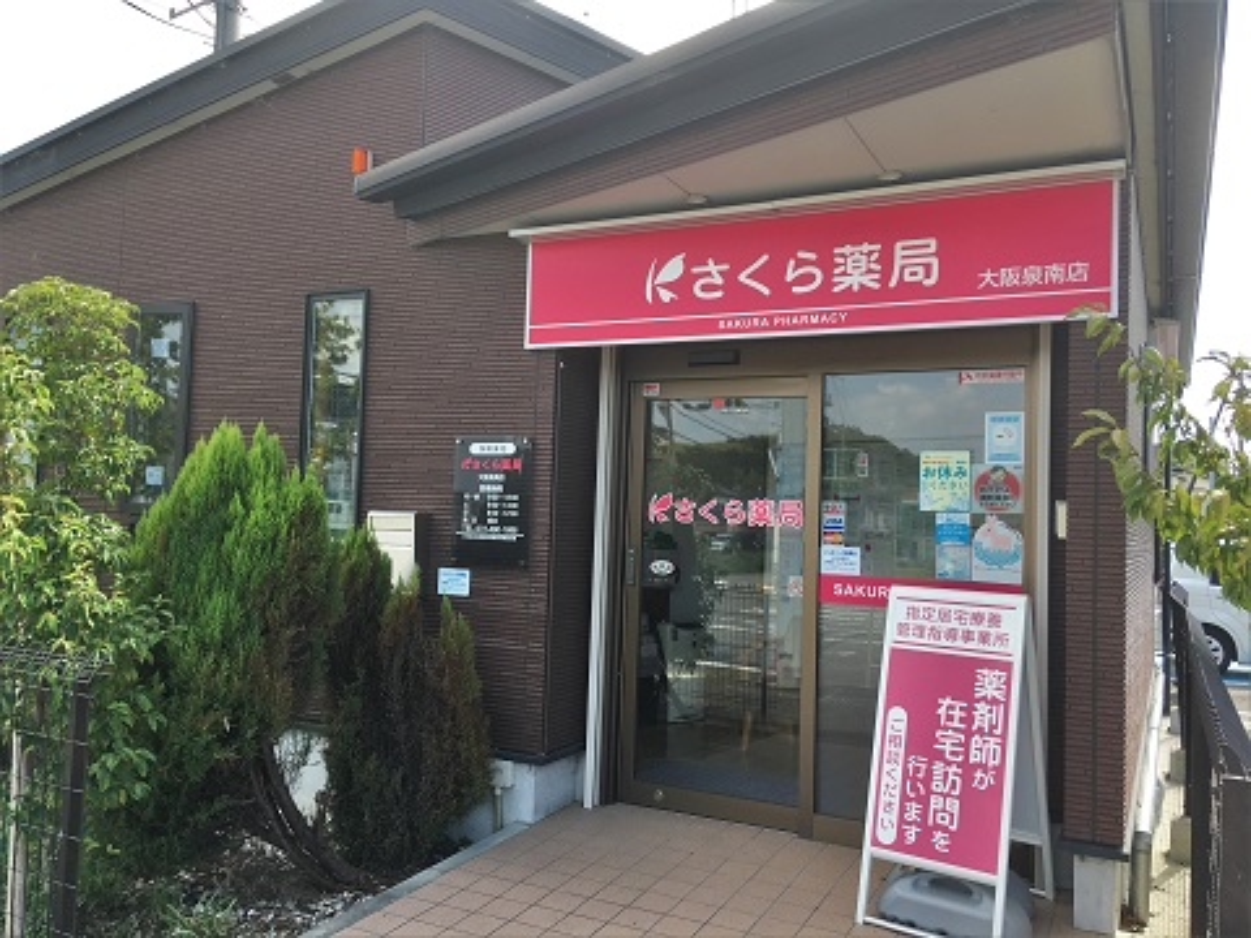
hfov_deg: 61.7
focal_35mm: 29
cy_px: 469
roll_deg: -2.7
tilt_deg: +1.6
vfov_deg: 48.2
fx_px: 1048
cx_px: 626
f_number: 2.2
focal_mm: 4.15
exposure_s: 1/322
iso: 25
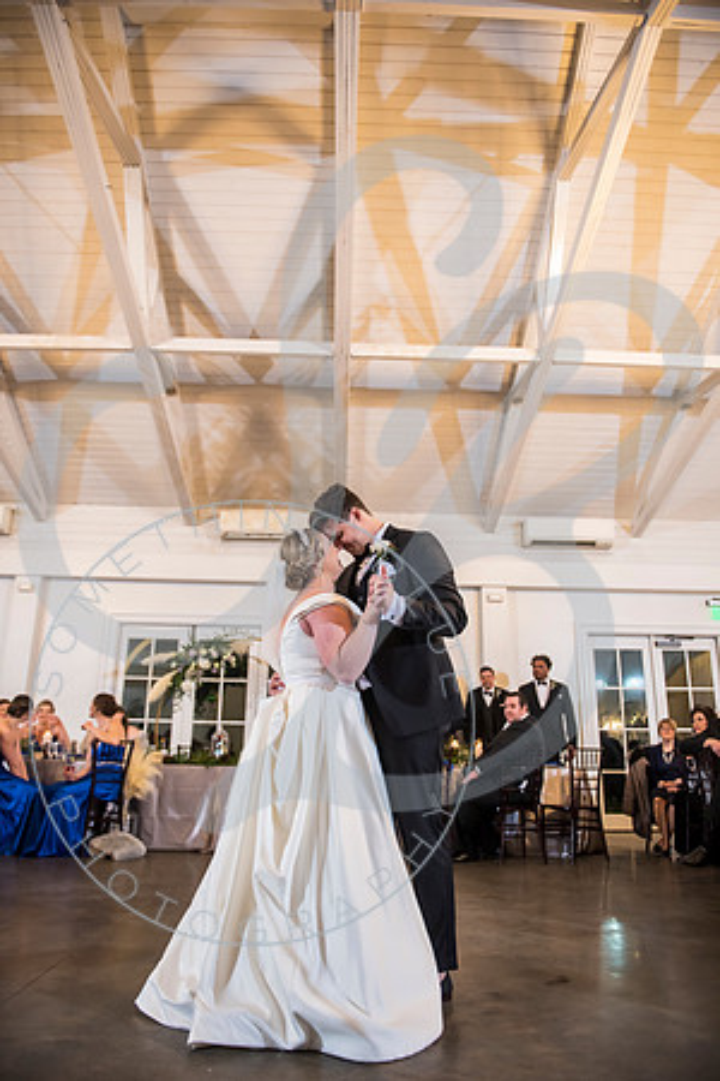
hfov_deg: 53.1
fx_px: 720
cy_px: 540
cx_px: 360
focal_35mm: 24
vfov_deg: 73.7
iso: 1600
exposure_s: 1/125
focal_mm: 24
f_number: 2.8
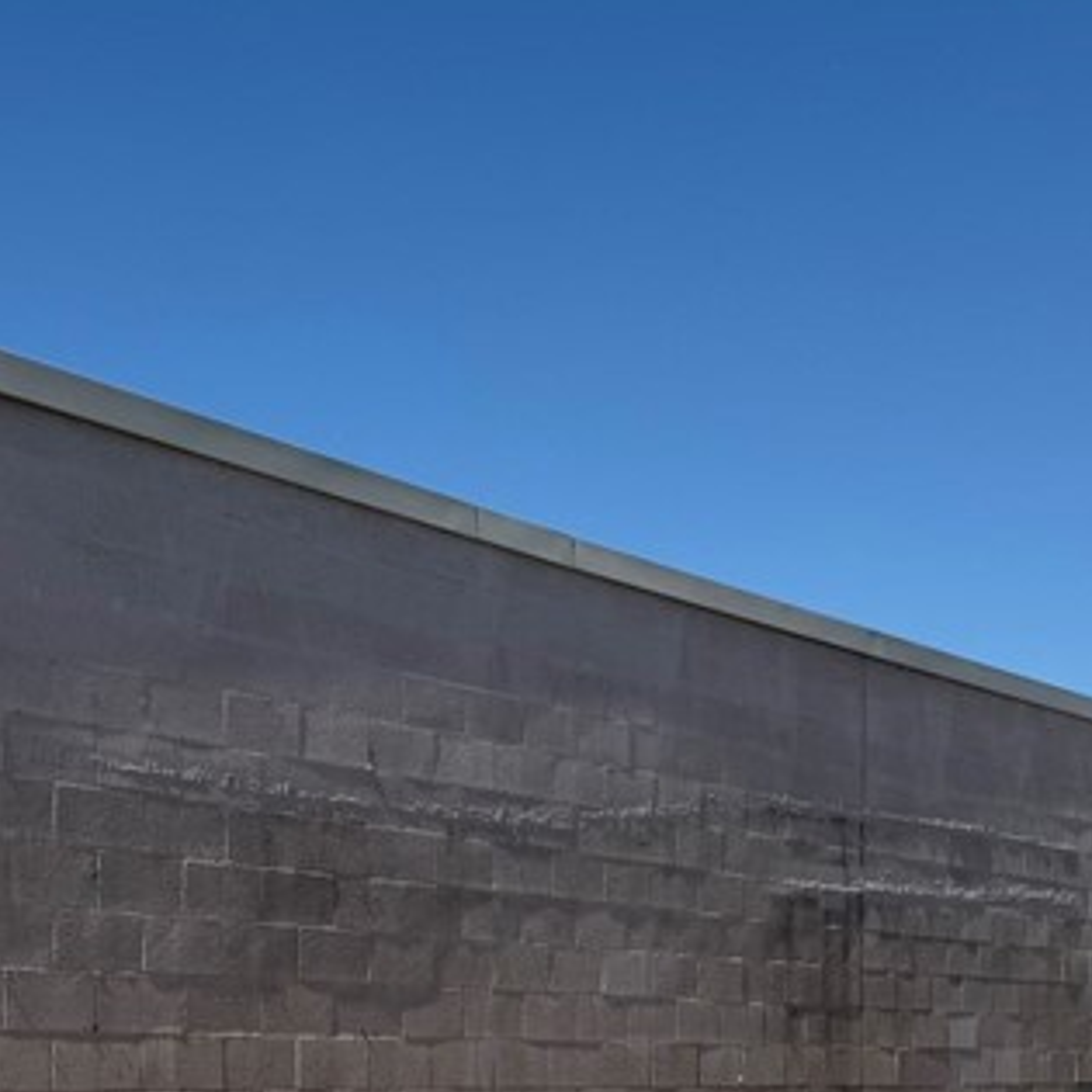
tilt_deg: +0.1
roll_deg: -0.3
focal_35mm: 69
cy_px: 1068
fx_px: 2463
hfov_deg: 25.0
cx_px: 603
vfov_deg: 24.0
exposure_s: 1/7353
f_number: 1.78
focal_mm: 6.76
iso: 80
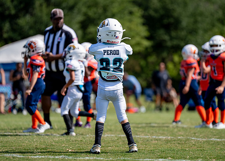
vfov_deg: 5.6
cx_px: 118
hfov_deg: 7.8
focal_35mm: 257
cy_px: 82
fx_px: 1641
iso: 200
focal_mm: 200
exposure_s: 1/4000
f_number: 2.8
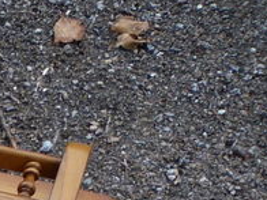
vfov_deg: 9.0
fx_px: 1180
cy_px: 439
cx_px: -409
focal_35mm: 153
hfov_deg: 10.7
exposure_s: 1/200
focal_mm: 5.2
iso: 100
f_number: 4
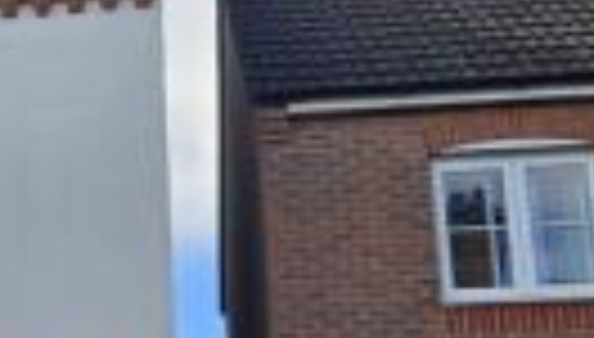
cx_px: 7
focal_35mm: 80
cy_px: 300
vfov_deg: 15.1
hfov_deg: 25.2
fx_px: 1263
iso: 25
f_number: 1.8
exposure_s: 1/1262
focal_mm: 5.4
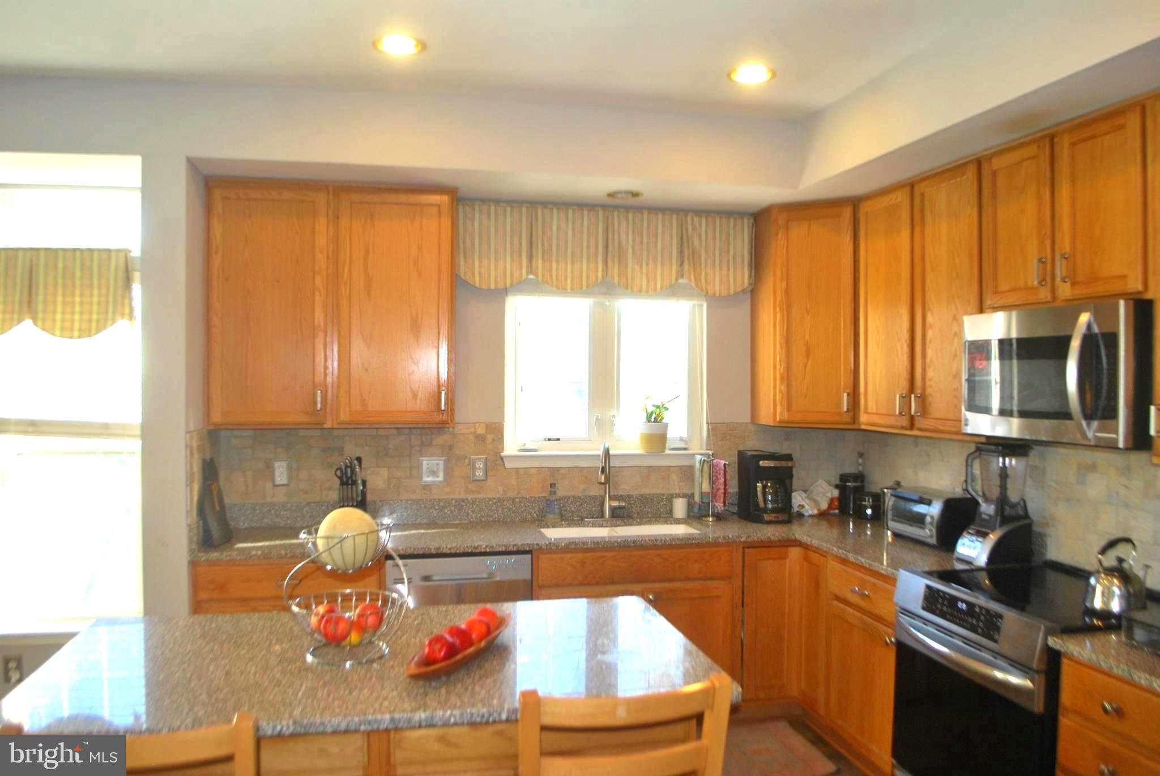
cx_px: 580
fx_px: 871
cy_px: 388
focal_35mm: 27
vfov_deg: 48.0
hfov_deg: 67.3
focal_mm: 18
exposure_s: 1/60
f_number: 3.5
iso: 200
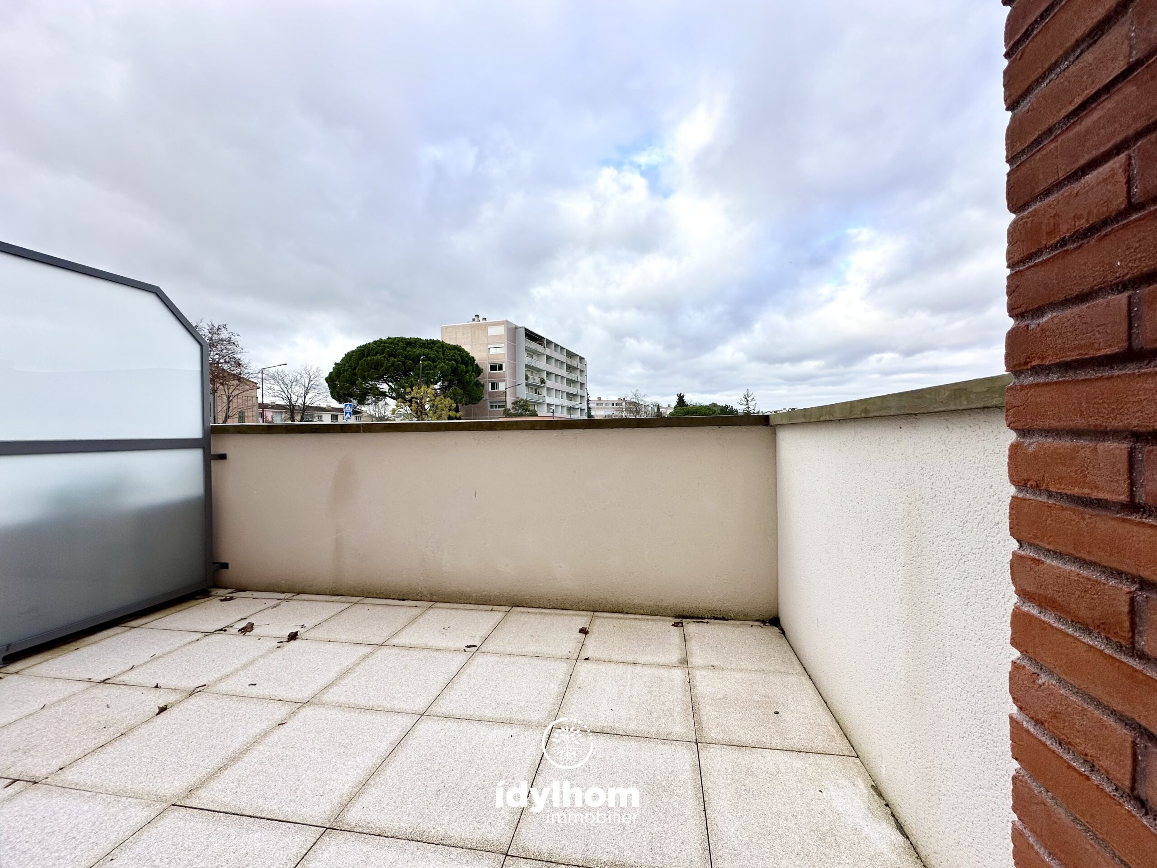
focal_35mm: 14
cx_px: 578
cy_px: 434
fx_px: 468
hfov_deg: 102.1
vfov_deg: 85.7
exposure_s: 1/489
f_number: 2.2
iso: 40
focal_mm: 2.22
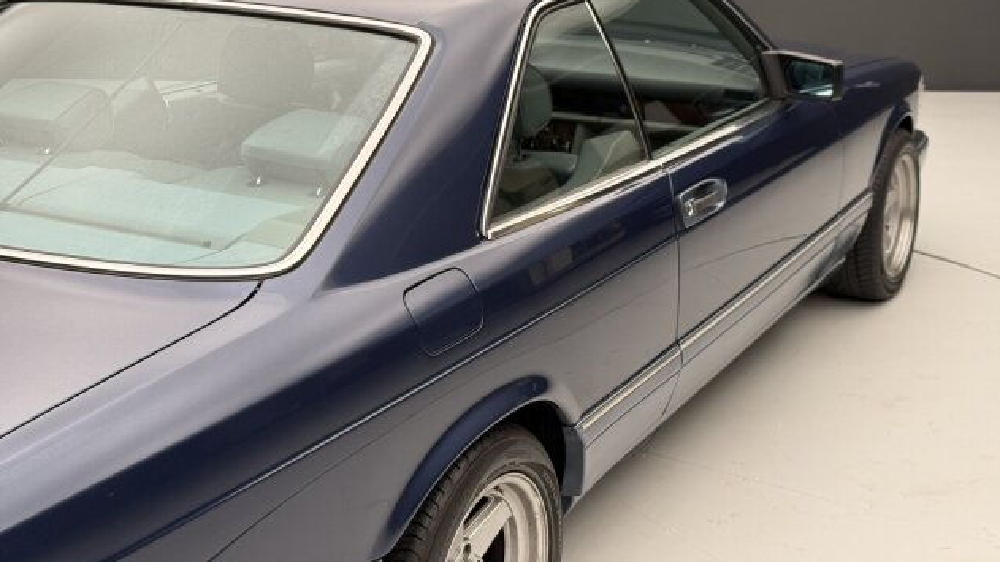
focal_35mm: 53
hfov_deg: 39.2
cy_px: 195
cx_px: 504
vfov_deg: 22.6
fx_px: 1405
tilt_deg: -16.0
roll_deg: +0.3
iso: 80
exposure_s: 1/49
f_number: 1.78
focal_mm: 6.76
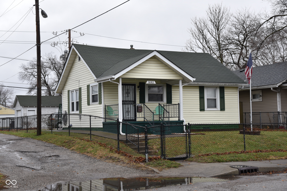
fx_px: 415
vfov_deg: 26.0
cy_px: 96
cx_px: 144
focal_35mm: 52
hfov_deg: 38.2
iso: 400
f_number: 7.1
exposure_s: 1/200
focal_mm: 52
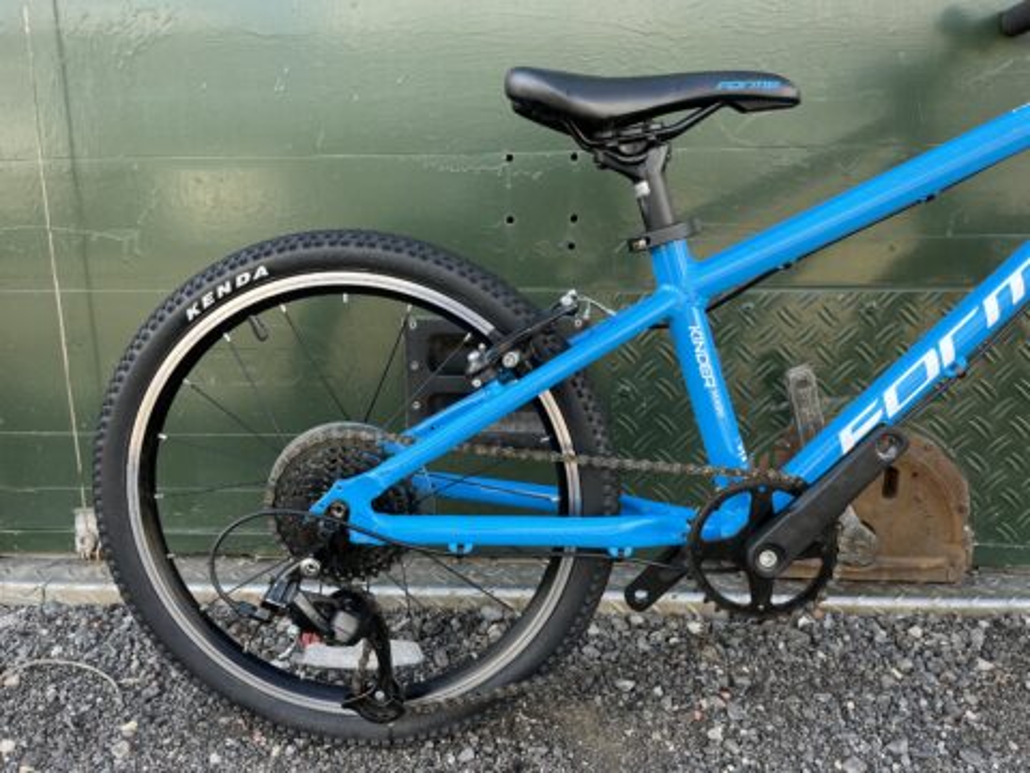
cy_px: 386
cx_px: 515
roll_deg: +2.3
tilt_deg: -13.4
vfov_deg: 53.1
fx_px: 774
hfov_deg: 67.3
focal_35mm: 26
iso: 40
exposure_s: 1/190
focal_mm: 5.1
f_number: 1.6
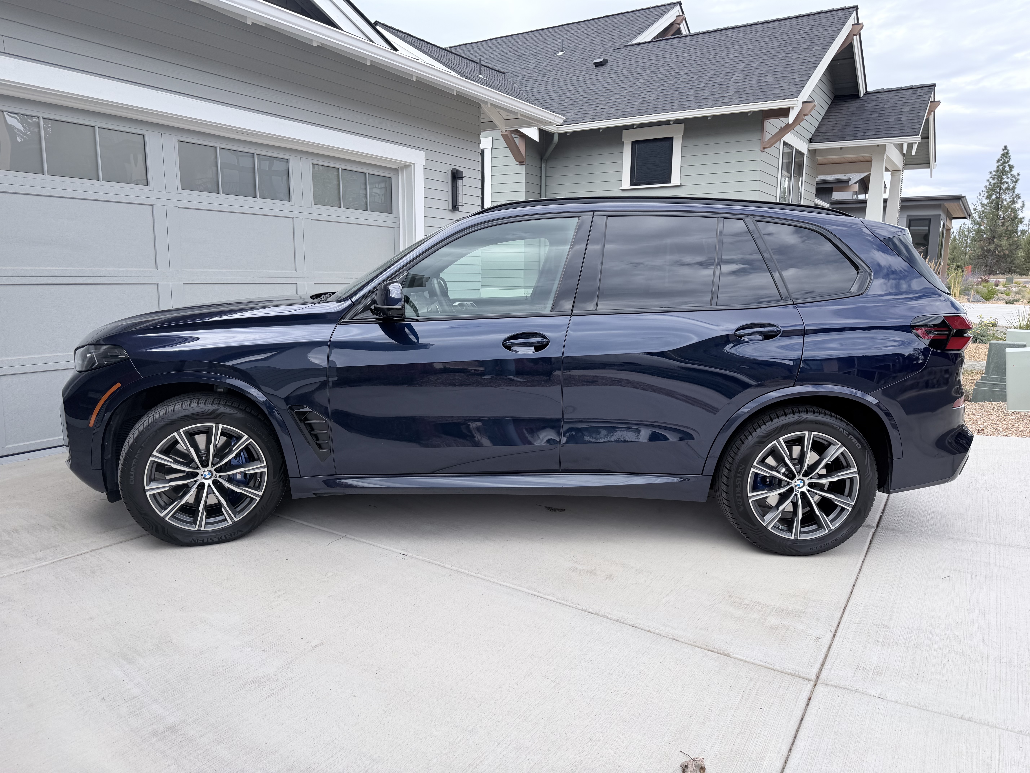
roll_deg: -0.3
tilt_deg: -9.5
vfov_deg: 56.8
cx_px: 515
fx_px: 714
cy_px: 386
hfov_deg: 71.6
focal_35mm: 24
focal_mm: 6.76
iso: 80
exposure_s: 1/1727
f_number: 1.78
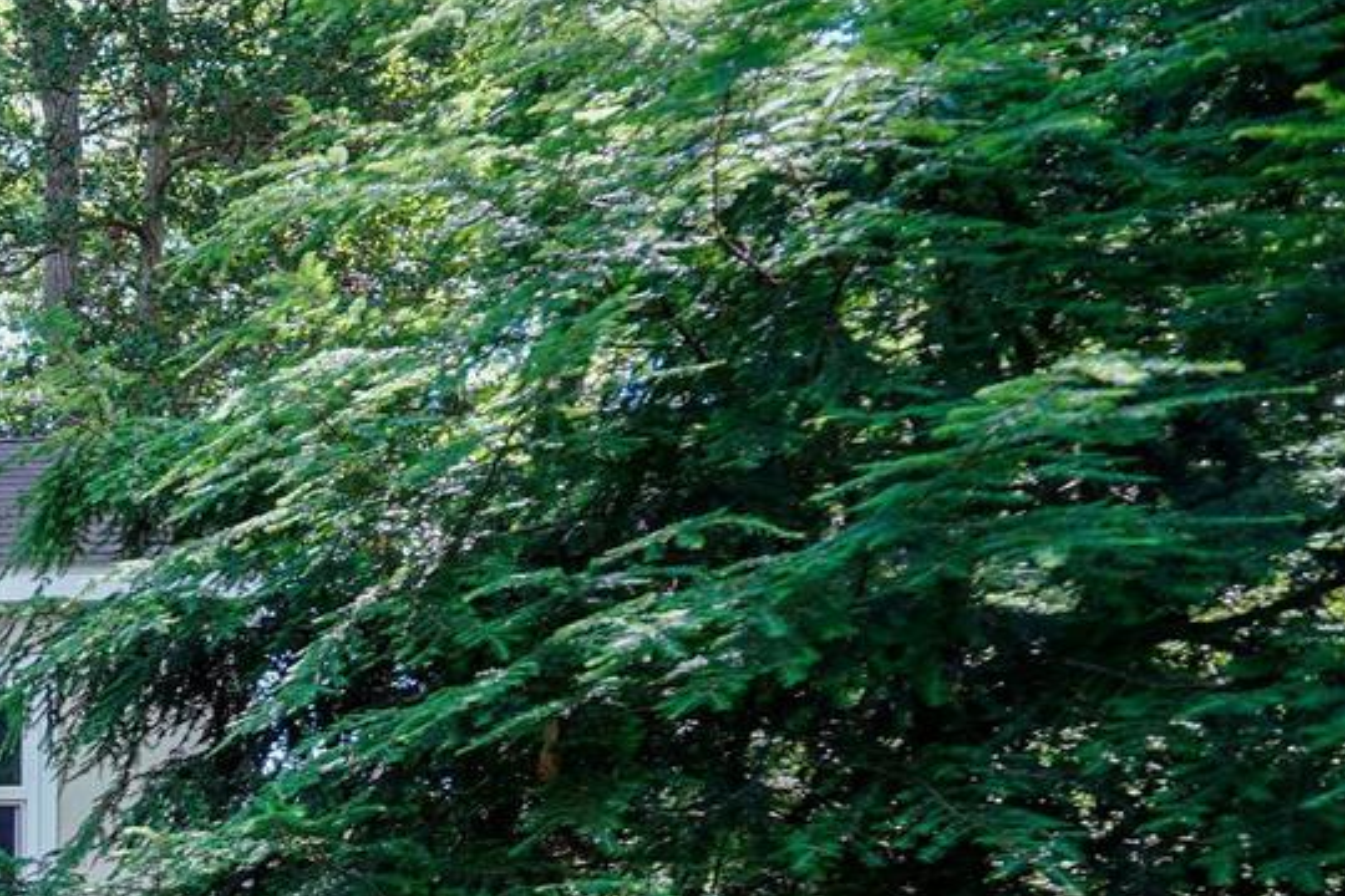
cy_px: 983
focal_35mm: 40
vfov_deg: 30.0
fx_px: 1494
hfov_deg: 34.3
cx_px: -408
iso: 100
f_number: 3.2
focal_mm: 10
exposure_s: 1/40
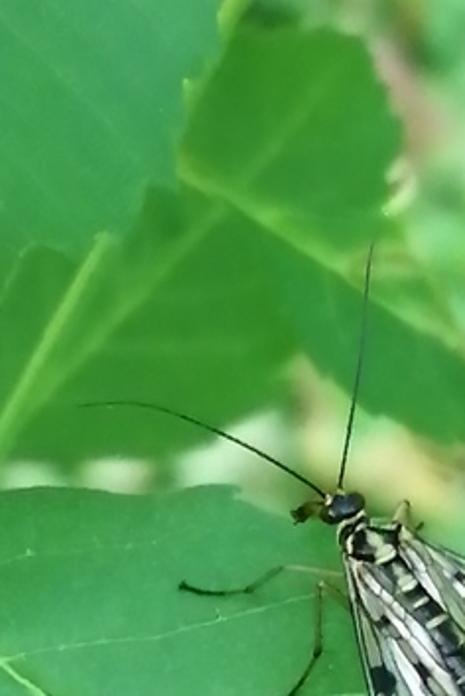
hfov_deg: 7.1
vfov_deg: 10.5
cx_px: 321
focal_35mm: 194
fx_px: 3751
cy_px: 629
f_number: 1.8
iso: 200
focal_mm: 3.46
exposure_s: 1/36
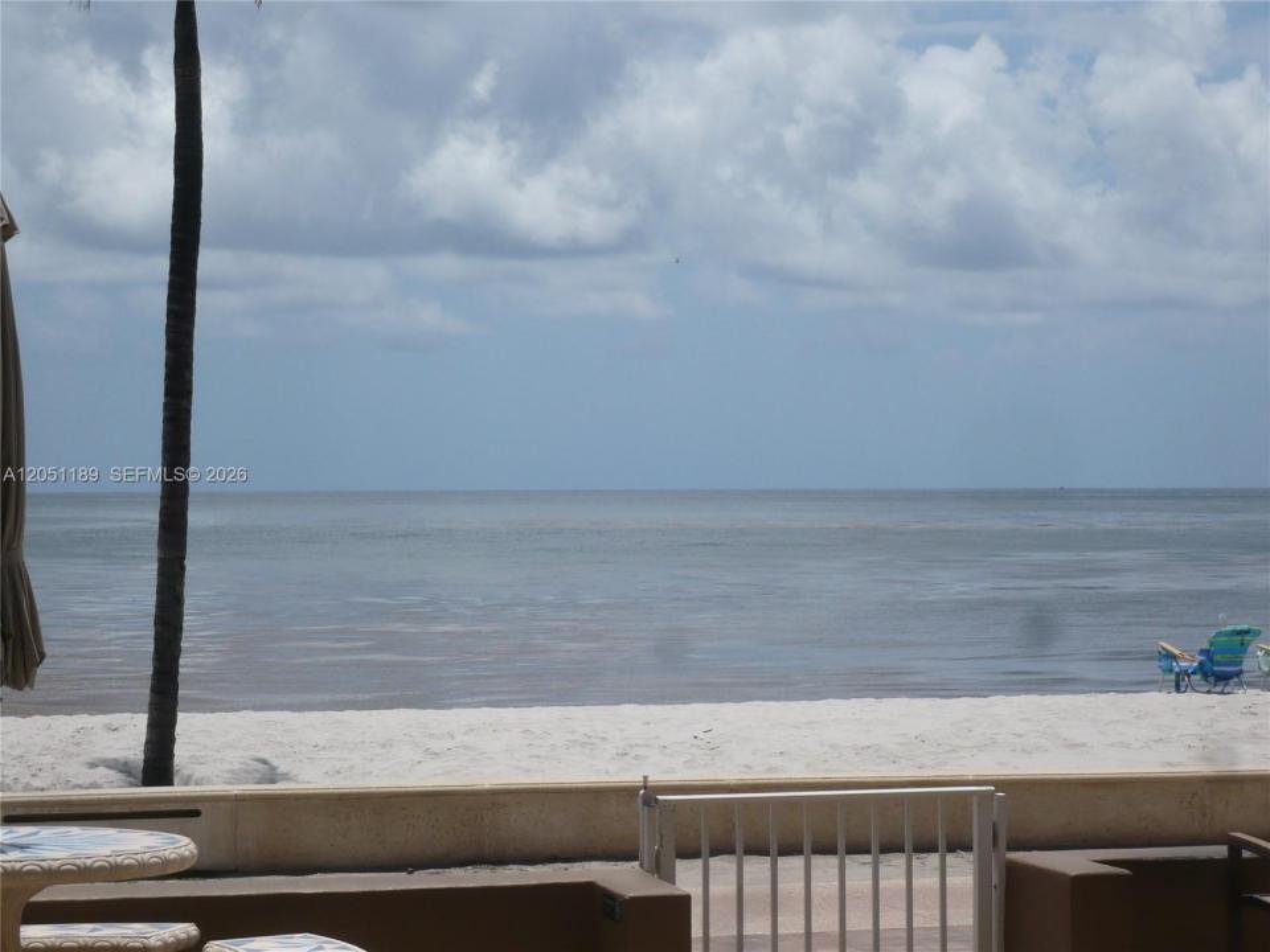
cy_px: 476
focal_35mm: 100
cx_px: 635
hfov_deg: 19.6
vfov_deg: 14.8
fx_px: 3669
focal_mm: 16.4
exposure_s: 1/125
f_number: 16
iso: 100
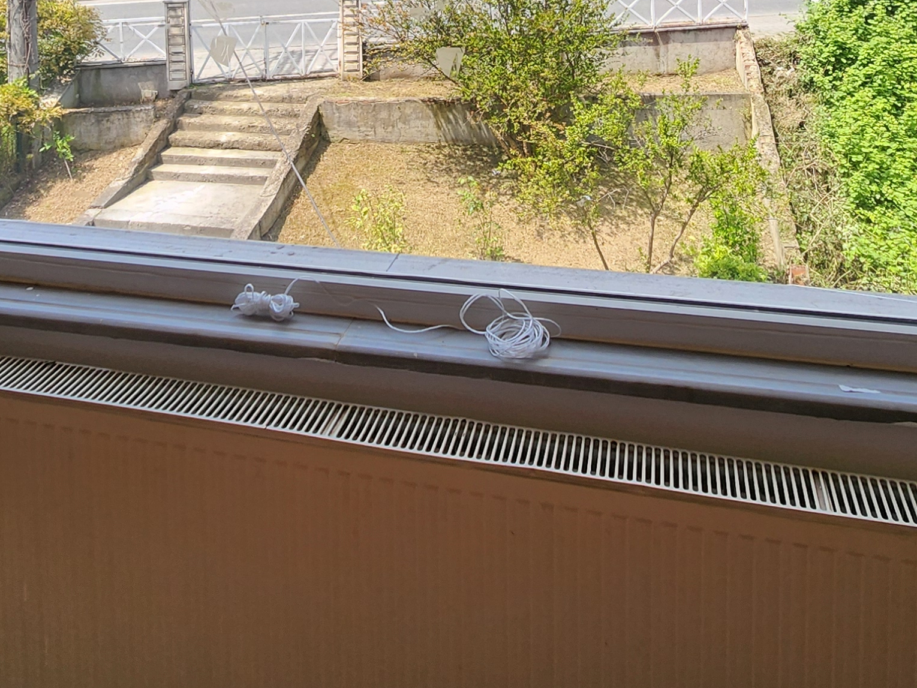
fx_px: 901
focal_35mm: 34
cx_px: 428
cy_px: -98
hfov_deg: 53.9
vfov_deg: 34.9
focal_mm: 2.2
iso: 50
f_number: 2.2
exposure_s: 1/370
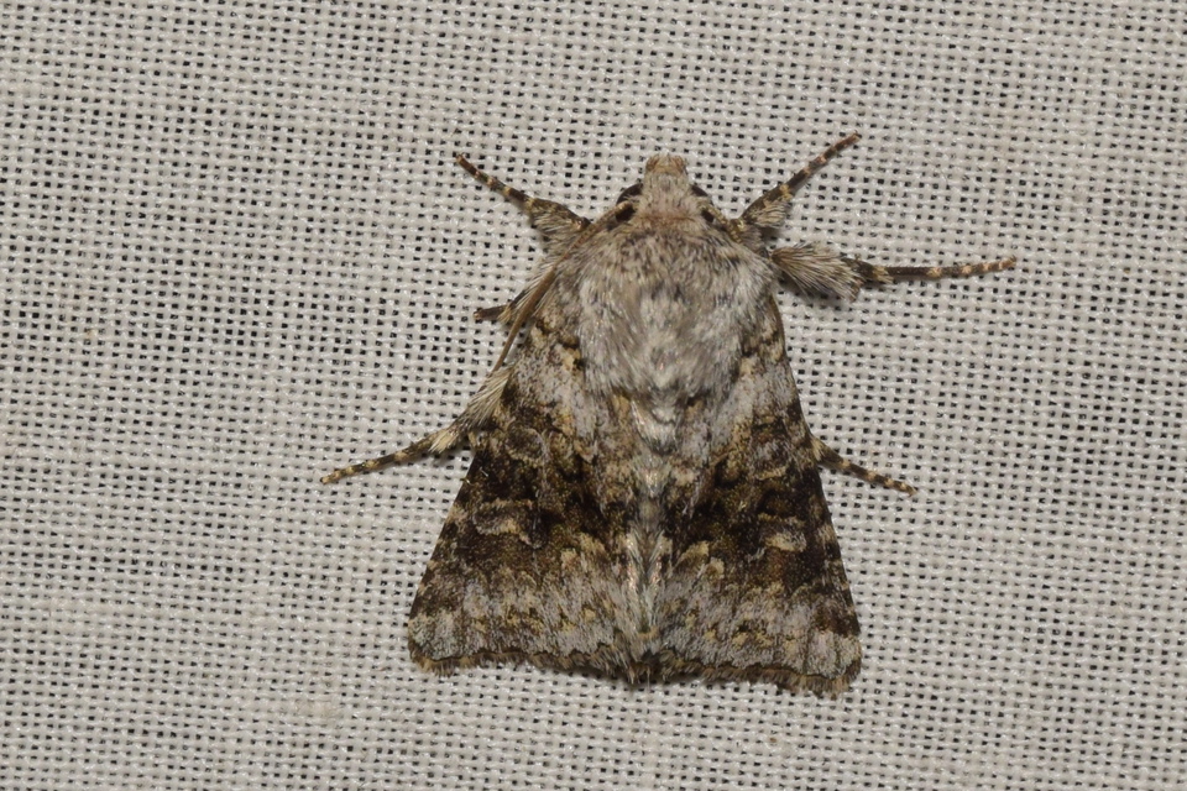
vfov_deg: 6.5
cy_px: 396
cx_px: 594
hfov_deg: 9.8
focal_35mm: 210
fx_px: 6924
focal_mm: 140
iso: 400
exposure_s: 1/200
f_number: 14
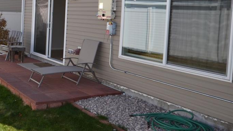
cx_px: 4
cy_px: 20
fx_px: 229
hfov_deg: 46.1
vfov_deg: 30.9
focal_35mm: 37
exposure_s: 1/200
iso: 100
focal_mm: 10
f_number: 7.1
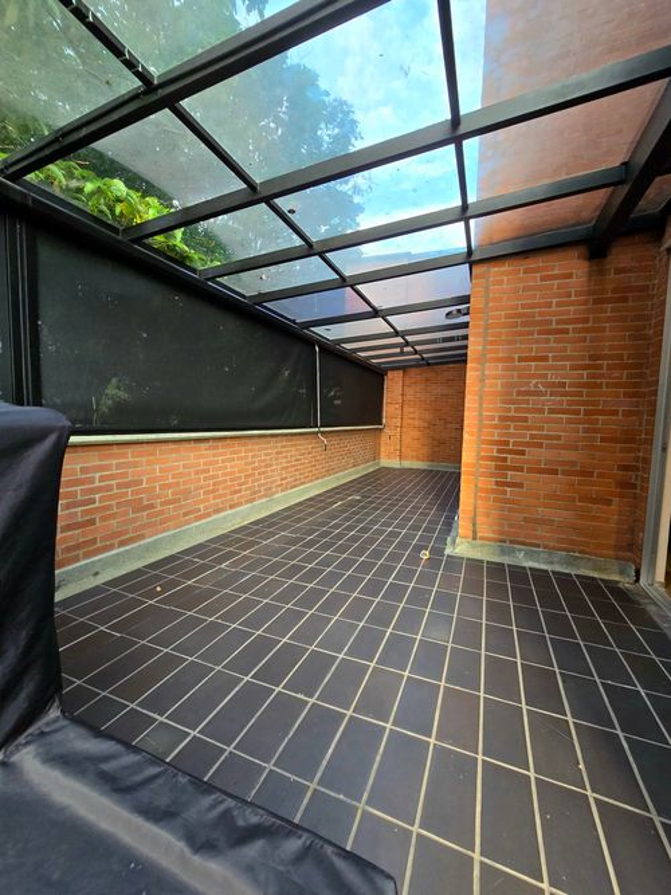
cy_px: 448
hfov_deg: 89.9
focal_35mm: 13
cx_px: 336
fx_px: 336
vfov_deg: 106.2
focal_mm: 2.2
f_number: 2.2
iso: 200
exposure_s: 1/100
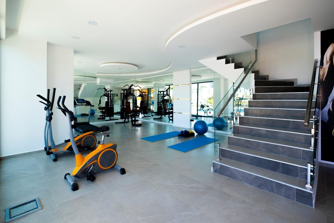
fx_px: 158
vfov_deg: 70.4
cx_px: 167
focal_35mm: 17
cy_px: 112
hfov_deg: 93.3
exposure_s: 1/60
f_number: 4.5
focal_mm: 11
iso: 160
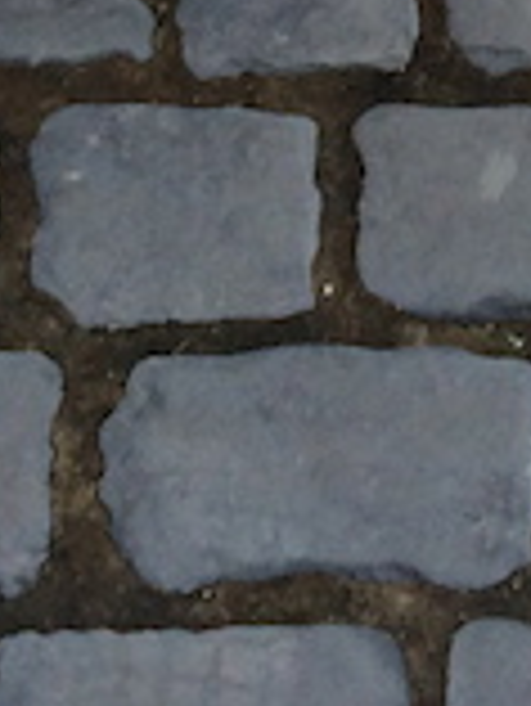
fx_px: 4003
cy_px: -1115
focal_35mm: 196
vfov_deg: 8.9
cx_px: 490
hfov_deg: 7.6
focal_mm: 4.12
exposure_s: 1/120
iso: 64
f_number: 2.2
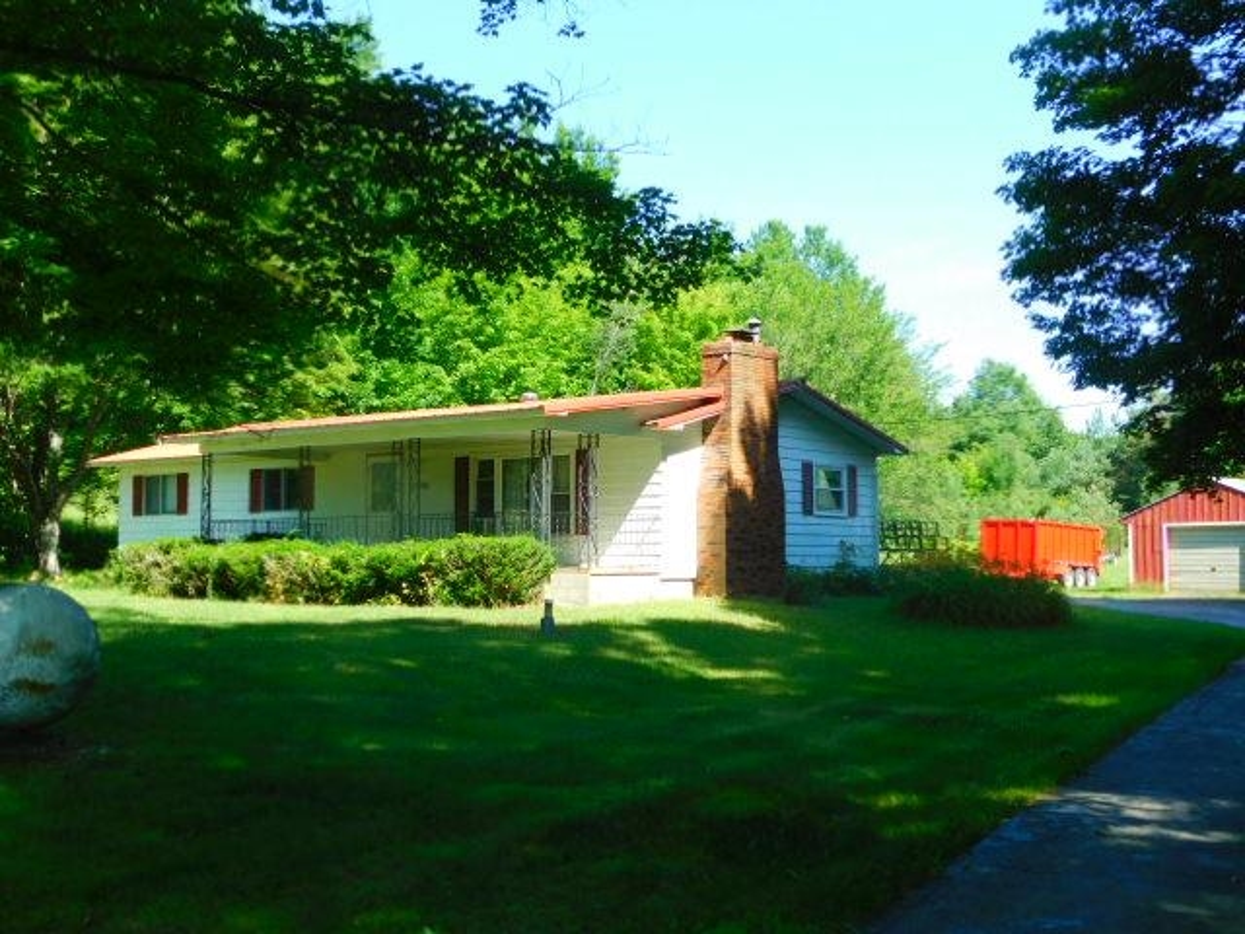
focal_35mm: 45
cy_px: 467
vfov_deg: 32.2
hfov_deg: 42.1
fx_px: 1618
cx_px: 622
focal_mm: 8
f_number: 3.7
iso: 125
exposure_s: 1/250
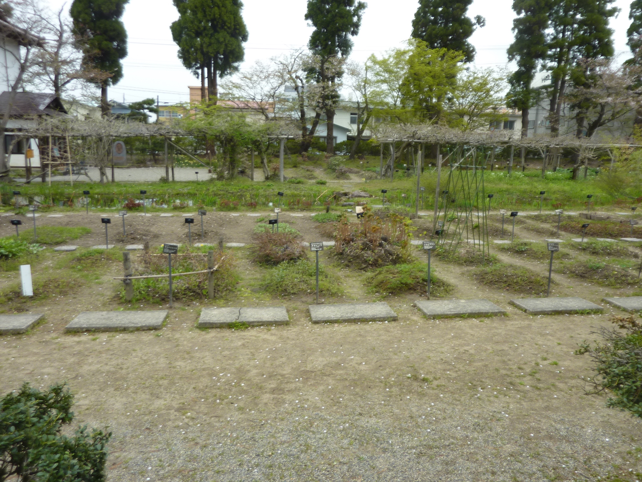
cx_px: 321
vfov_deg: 54.9
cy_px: 241
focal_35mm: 25
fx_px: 464
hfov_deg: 69.4
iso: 80
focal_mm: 4.1
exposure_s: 1/125
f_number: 3.5
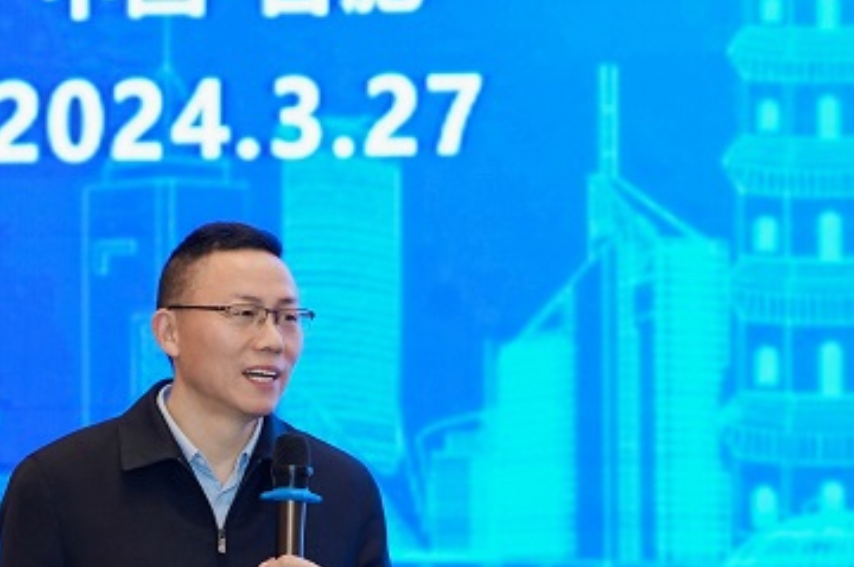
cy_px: 378
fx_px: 7131
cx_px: 308
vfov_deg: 4.6
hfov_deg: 6.9
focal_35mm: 301
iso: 2000
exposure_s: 1/160
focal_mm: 164
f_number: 4
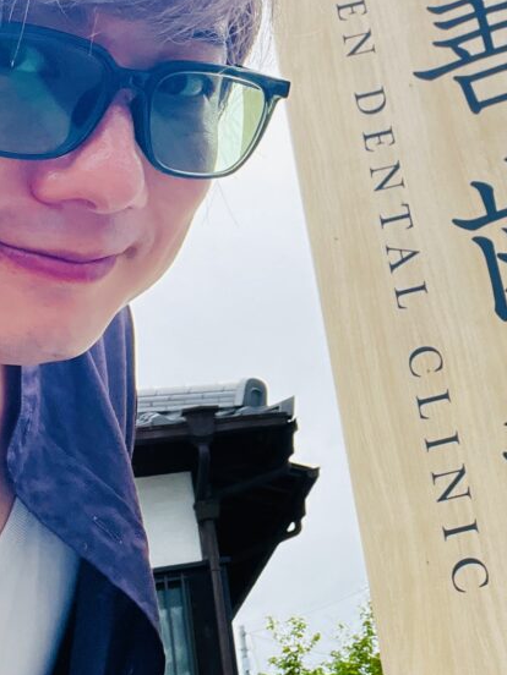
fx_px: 1133
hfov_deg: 24.4
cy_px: 255
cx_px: 468
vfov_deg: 33.1
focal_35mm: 58
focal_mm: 2.71
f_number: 2.2
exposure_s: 1/300
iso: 32
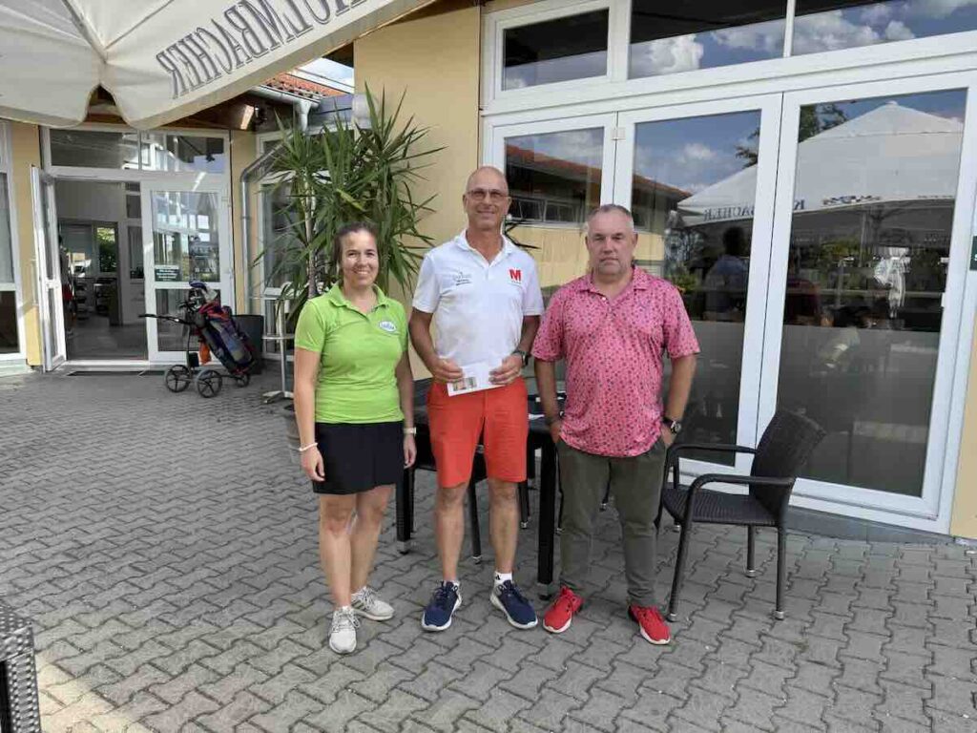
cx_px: 488
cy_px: 366
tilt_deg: -7.7
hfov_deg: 71.6
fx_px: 677
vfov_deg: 56.8
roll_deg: -0.8
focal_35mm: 24
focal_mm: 6.76
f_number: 1.78
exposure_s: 1/1042
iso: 80
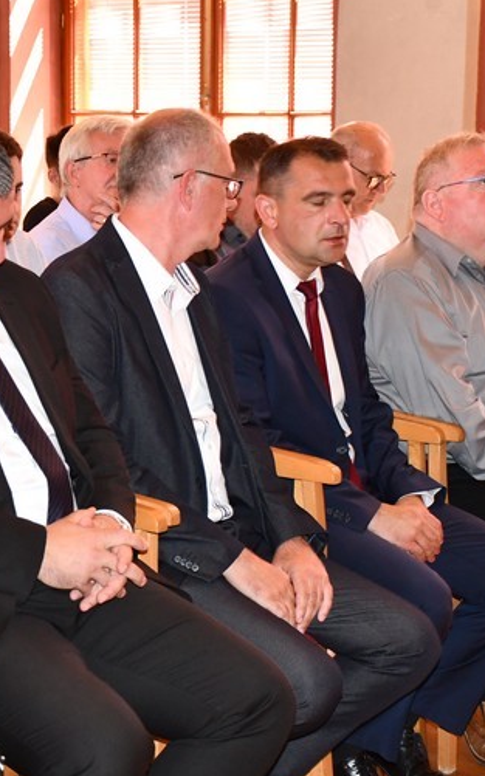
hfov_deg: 13.0
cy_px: 400
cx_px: 56
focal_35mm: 100
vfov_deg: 20.8
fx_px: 2115
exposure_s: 1/60
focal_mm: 32
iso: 1400
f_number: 4
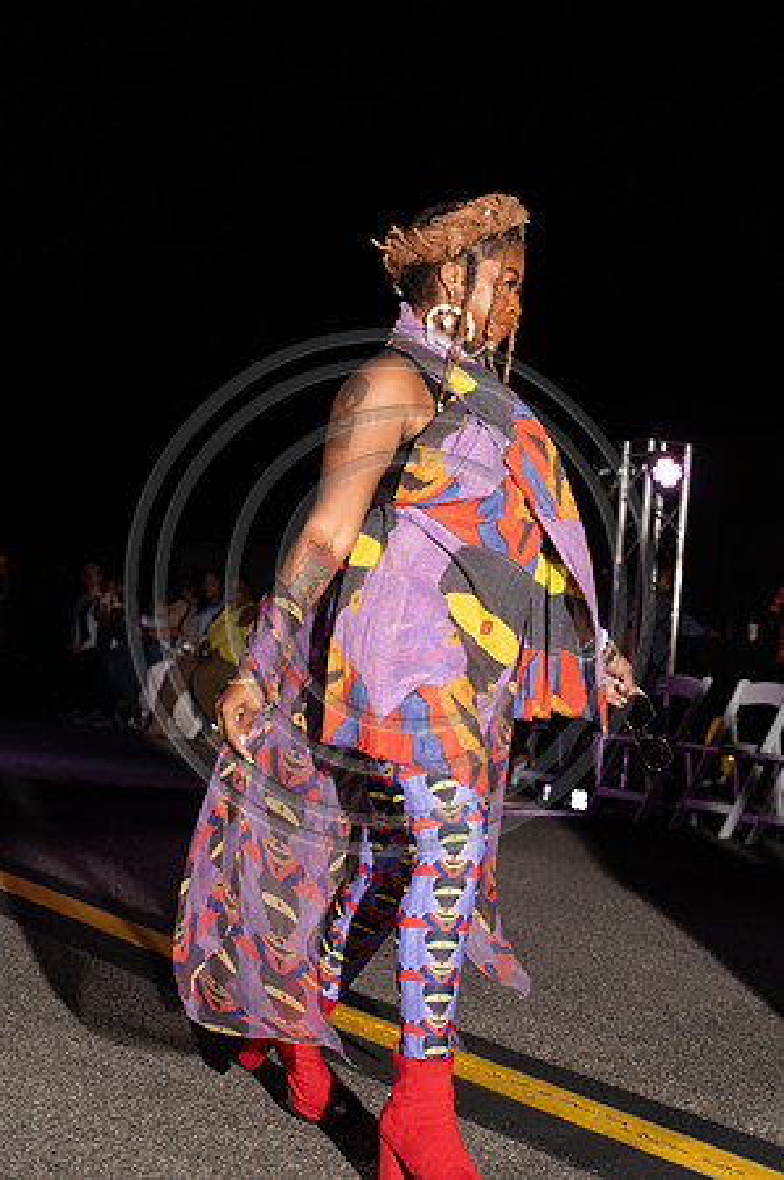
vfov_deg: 28.9
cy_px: 590
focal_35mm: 70
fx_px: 2292
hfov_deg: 19.4
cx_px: 392
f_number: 6.3
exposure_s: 1/200
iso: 1000
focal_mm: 70
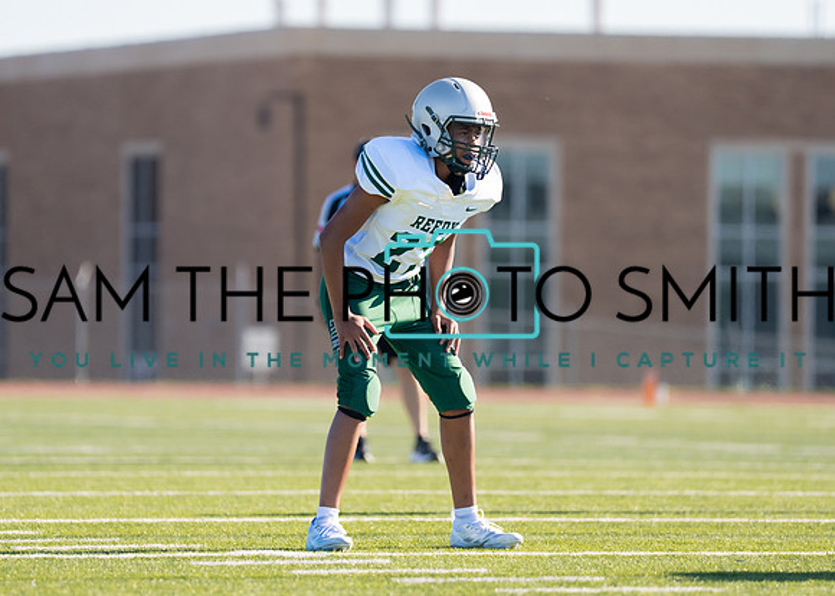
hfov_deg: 5.6
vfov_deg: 4.0
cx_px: 378
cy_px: 267
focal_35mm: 359
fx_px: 8501
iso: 400
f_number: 2.8
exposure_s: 1/5000
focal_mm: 200
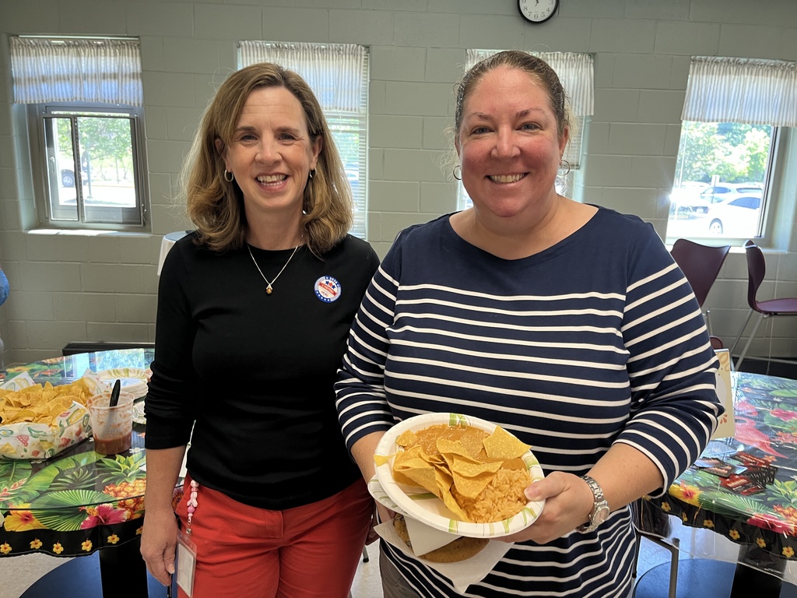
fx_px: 599
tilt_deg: -15.4
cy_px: 299
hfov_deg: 67.3
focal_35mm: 26
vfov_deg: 53.1
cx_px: 398
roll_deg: -2.3
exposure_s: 1/60
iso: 125
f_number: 1.6
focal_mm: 5.1
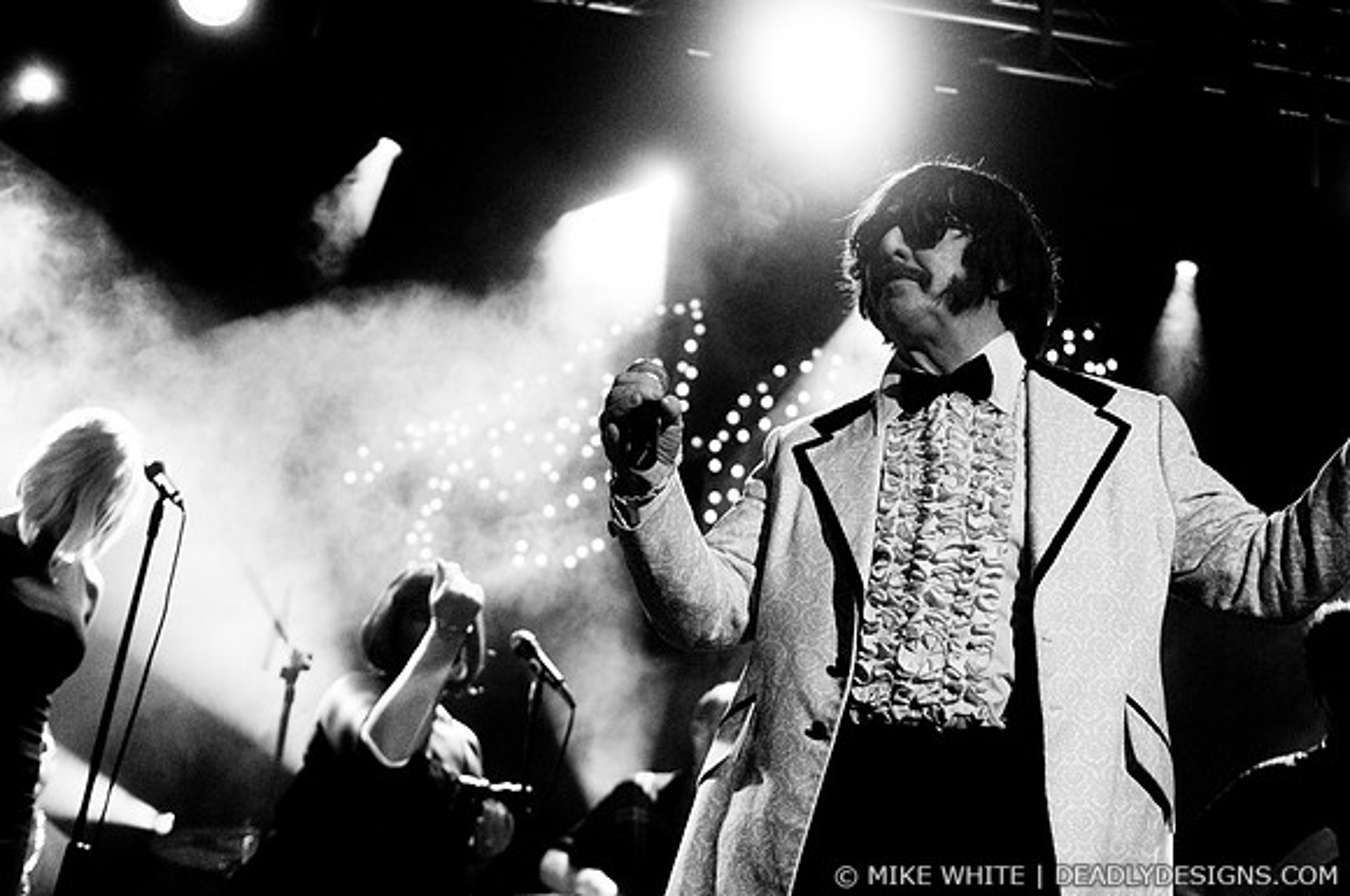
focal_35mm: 60
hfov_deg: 33.4
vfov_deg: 22.6
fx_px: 2247
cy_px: 448
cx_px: 675
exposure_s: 1/400
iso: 640
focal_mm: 40
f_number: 2.8
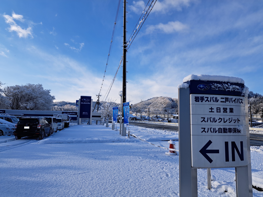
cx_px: 132
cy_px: 98
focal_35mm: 24
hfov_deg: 71.6
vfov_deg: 56.8
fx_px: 182
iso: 50
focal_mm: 5.23
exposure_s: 1/1041
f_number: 1.8
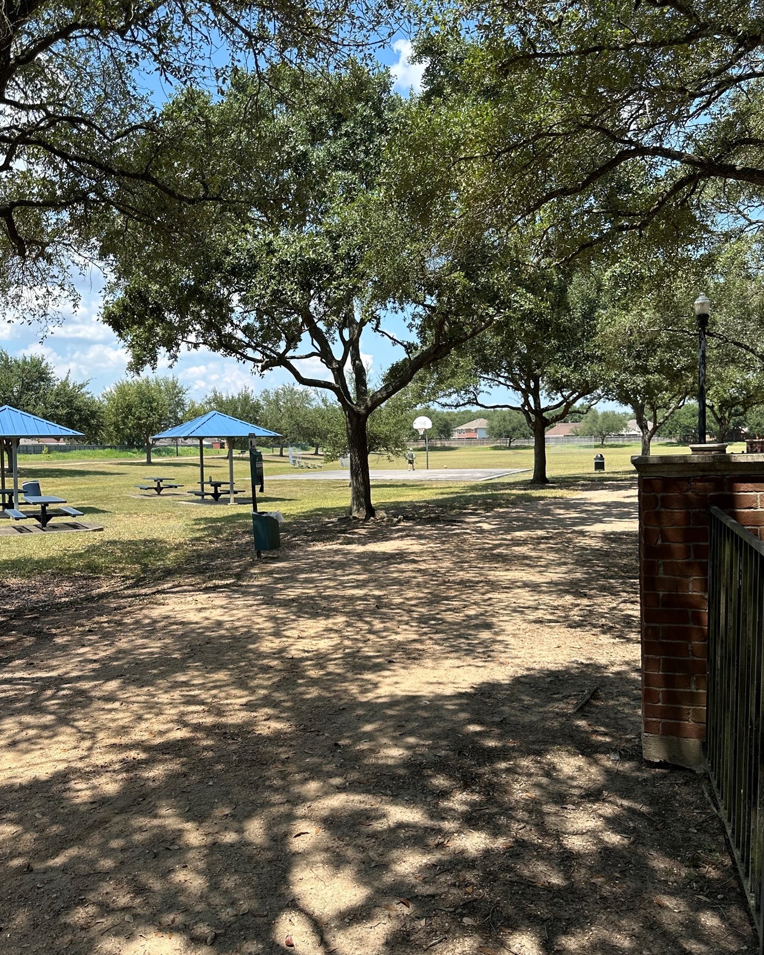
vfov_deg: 60.4
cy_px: 491
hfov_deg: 49.8
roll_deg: -0.2
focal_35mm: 29
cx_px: 334
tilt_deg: -1.4
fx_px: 820
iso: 80
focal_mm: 6.86
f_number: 1.78
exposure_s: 1/1988
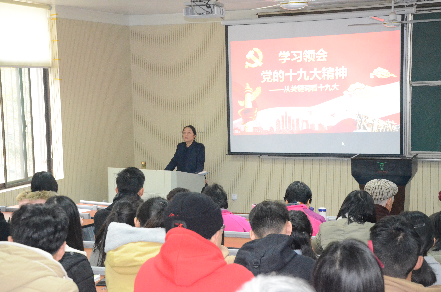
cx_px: 220
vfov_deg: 20.1
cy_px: 146
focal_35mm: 68
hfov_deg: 29.9
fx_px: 825
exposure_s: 1/60
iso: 6400
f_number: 7.1
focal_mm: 45
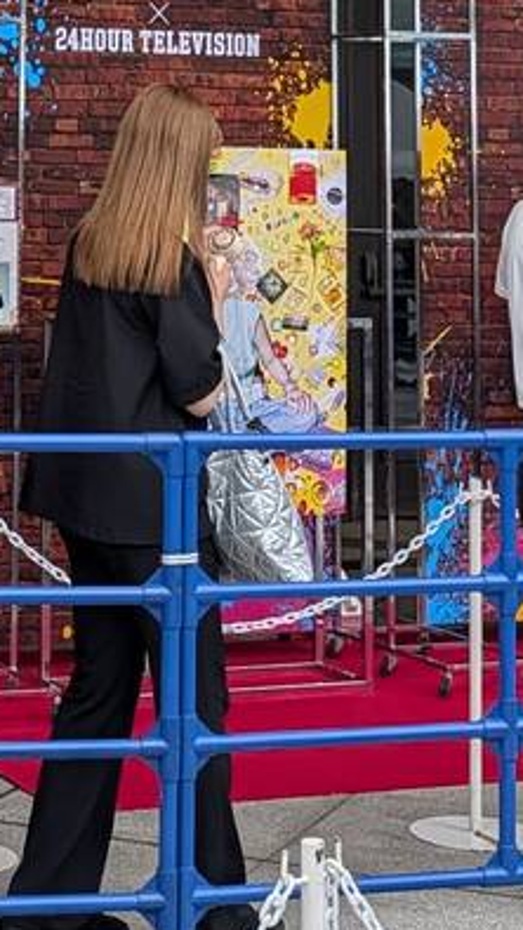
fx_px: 2615
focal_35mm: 106
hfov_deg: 11.1
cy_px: -113
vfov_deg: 19.3
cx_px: -180
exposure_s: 1/261
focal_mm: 6.9
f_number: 1.68
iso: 22
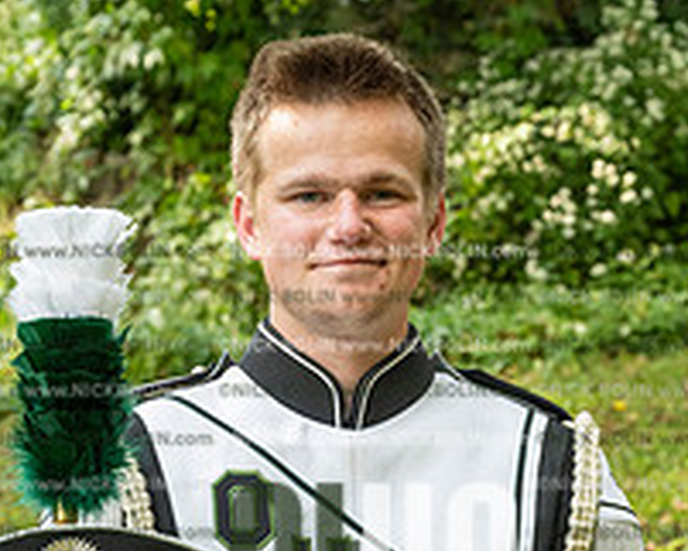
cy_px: 578
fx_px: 2221
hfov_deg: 17.6
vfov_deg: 13.9
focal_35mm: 109
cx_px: 373
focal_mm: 52
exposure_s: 1/640
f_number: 5.6
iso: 1000
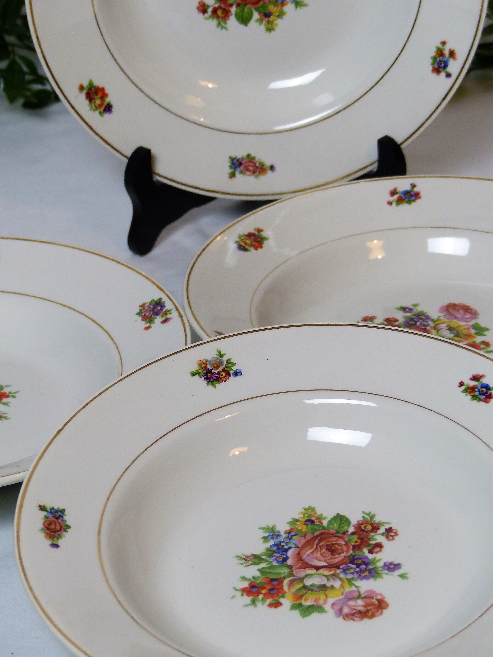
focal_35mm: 118
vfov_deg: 16.7
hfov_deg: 12.6
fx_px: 2241
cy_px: 323
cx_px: 252
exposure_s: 1/60
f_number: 2.8
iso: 200
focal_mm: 18.7
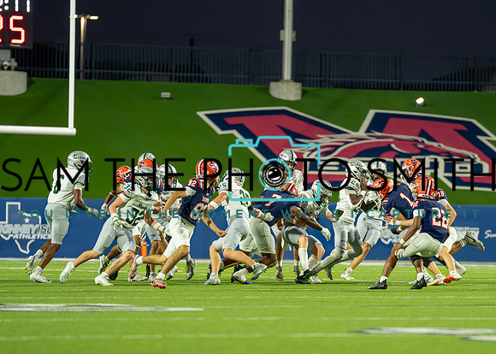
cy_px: 229
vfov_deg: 5.0
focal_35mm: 286
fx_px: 4034
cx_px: 319
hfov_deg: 7.0
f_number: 2.8
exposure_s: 1/1000
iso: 2000
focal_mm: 200
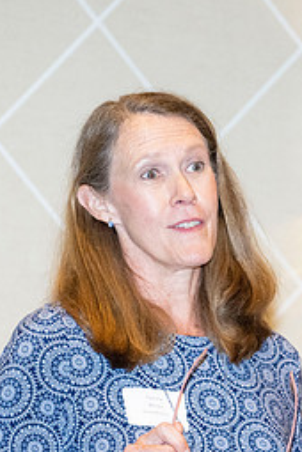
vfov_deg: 6.5
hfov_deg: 4.3
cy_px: 381
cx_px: 248
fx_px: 4001
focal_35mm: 318
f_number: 4
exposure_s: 1/200
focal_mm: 120
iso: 2500
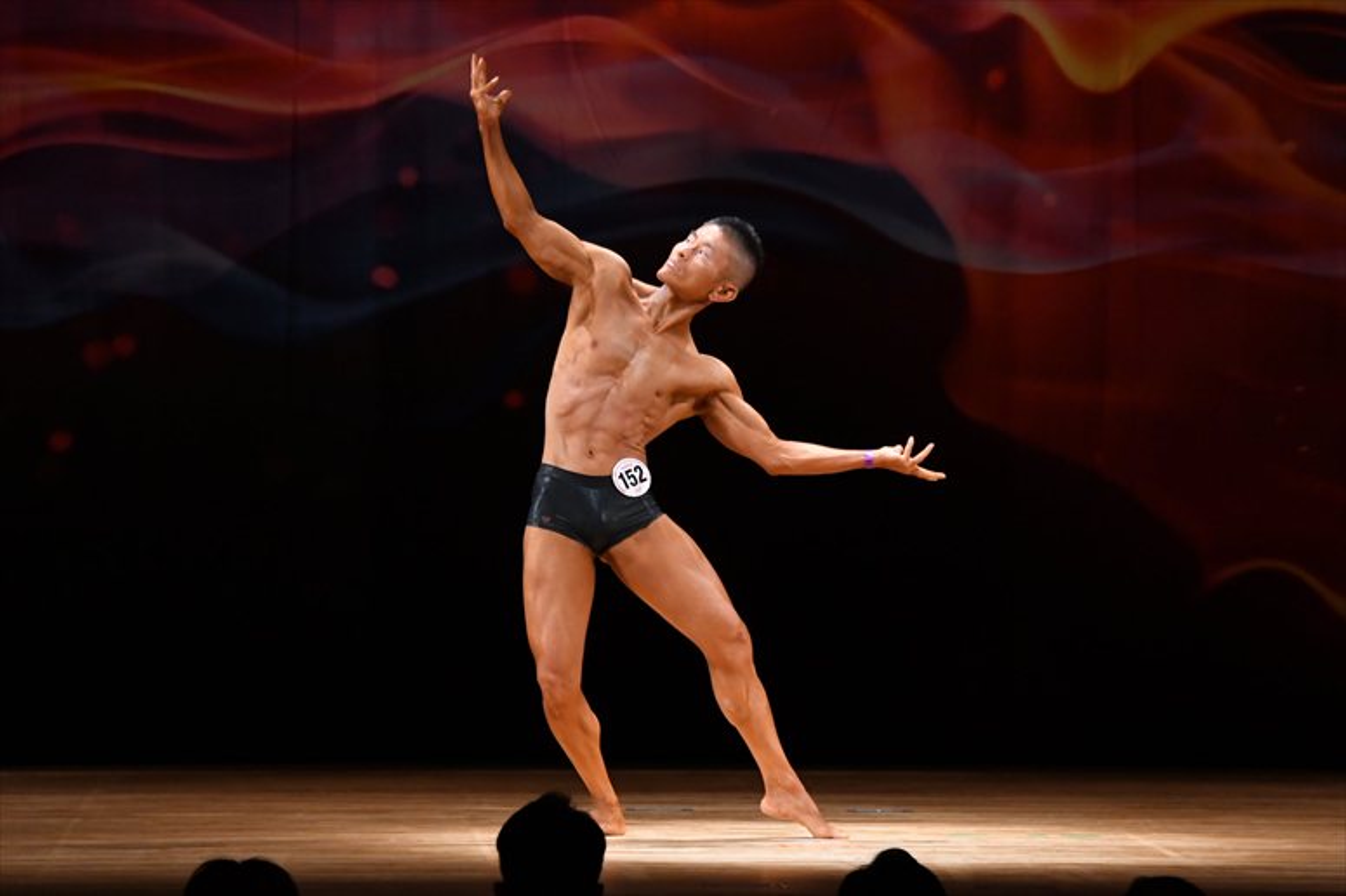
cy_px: 448
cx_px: 673
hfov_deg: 9.5
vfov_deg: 6.3
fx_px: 8110
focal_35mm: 217
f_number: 5.6
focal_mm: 145
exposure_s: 1/400
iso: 3200
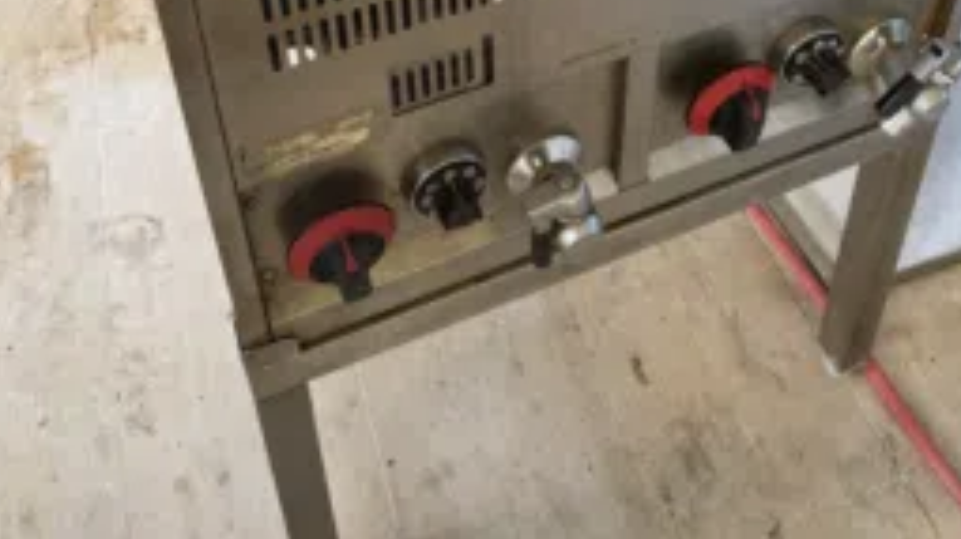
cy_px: -211
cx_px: 467
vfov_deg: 24.3
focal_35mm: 41
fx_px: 1044
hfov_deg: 49.4
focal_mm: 6.76
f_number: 1.78
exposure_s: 1/161
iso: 64
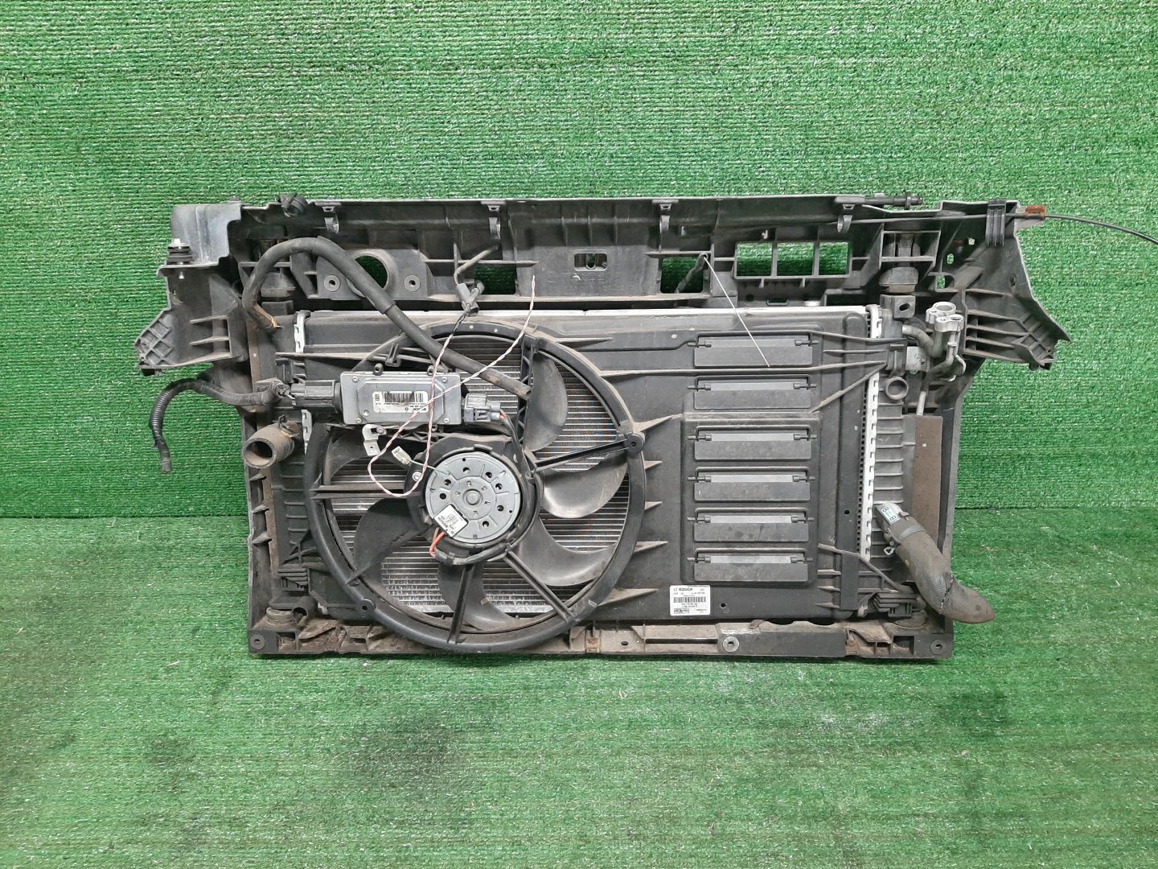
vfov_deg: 53.1
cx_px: 579
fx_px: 870
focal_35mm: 26
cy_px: 434
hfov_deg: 67.3
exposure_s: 1/50
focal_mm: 3.93
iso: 177
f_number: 1.7
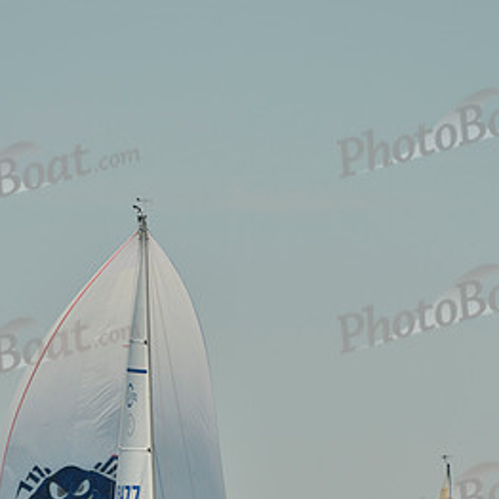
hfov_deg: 2.3
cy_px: 430
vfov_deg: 2.3
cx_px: 239
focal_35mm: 754
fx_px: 12297
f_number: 6.3
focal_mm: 400
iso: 200
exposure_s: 1/1250
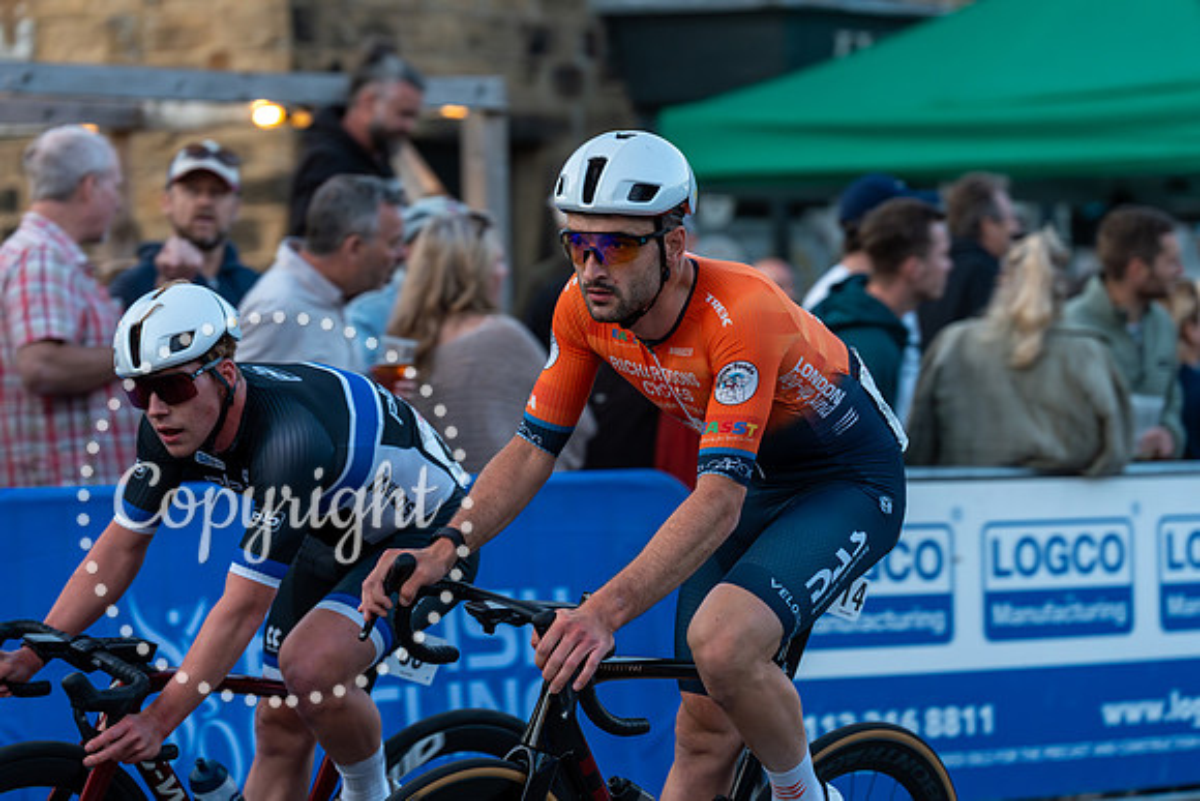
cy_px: 400
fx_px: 4801
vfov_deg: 9.5
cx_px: 600
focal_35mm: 144
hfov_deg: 14.2
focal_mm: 144
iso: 1000
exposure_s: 1/800
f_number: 3.5
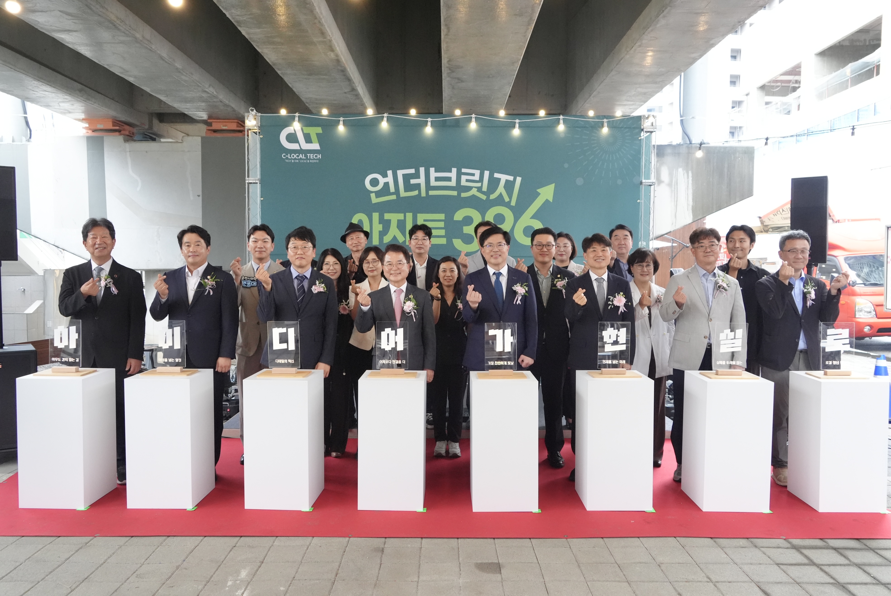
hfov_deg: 69.3
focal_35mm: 26
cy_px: 298
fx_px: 644
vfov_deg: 49.6
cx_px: 446
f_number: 6.3
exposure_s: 1/320
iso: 5000
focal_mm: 26
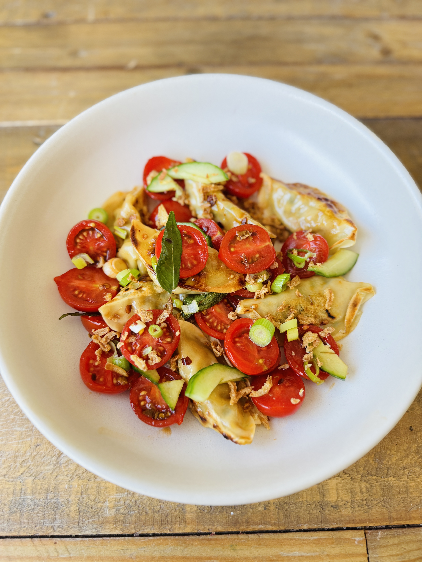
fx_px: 390
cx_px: 211
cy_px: 281
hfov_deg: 56.8
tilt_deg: -70.6
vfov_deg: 71.6
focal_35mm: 24
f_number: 1.78
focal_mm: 6.76
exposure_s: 1/121
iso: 160
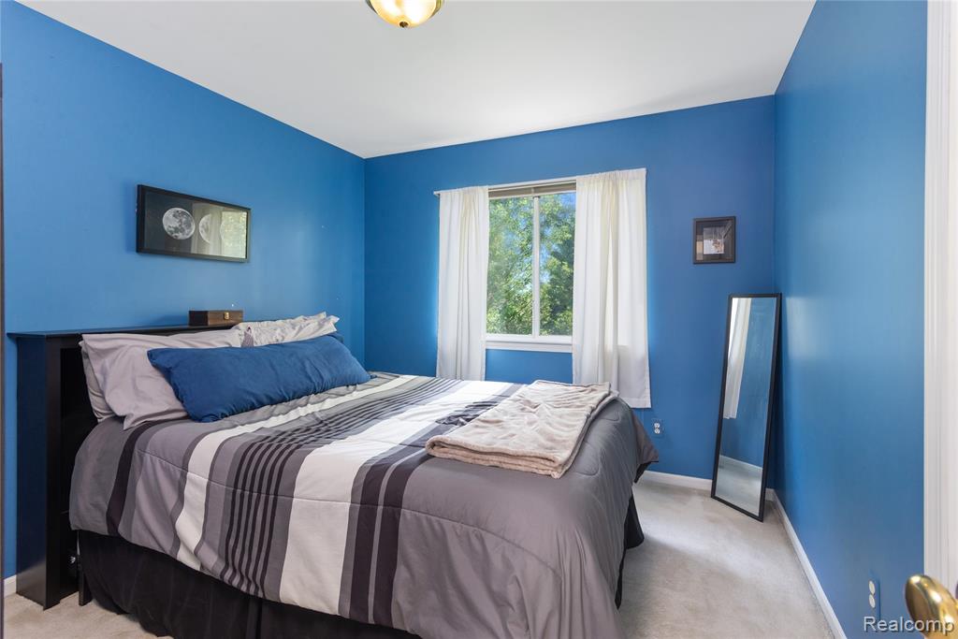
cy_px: 320
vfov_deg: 70.5
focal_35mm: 17
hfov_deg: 93.3
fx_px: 452
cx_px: 479
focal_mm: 17
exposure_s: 1/4
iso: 400
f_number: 9
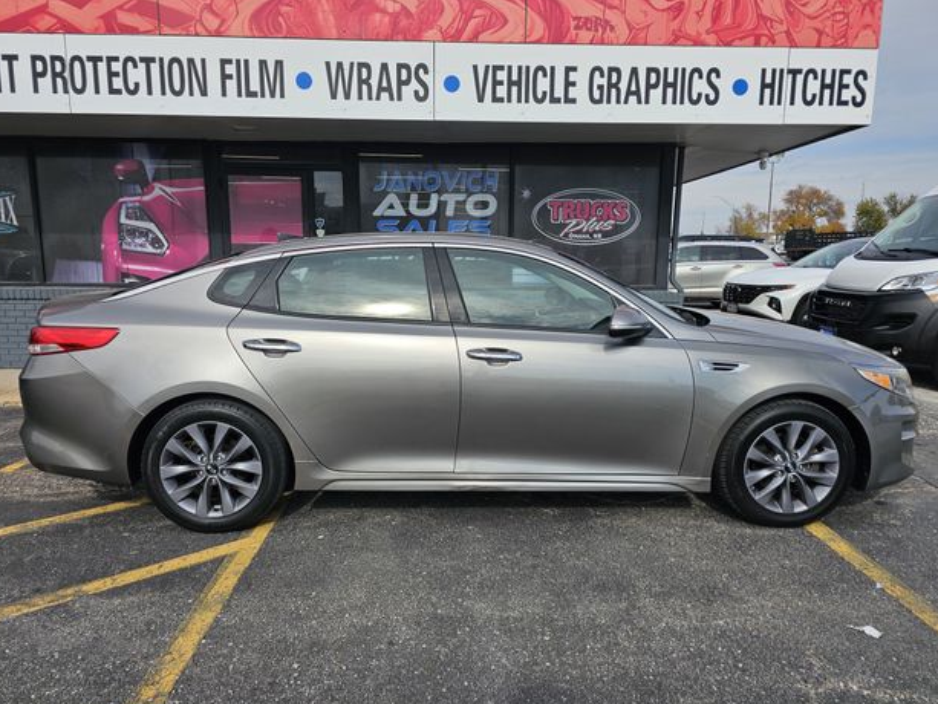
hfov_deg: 71.6
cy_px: 355
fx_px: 650
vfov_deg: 56.8
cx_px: 473
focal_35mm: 24
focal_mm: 6.3
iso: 10
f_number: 1.7
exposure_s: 1/892
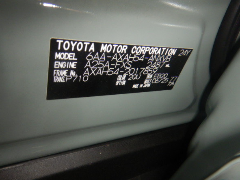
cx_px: 115
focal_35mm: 26
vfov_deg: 53.0
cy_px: 95
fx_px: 180
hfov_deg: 67.3
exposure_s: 1/30
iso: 200
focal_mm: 4.3
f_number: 8.2
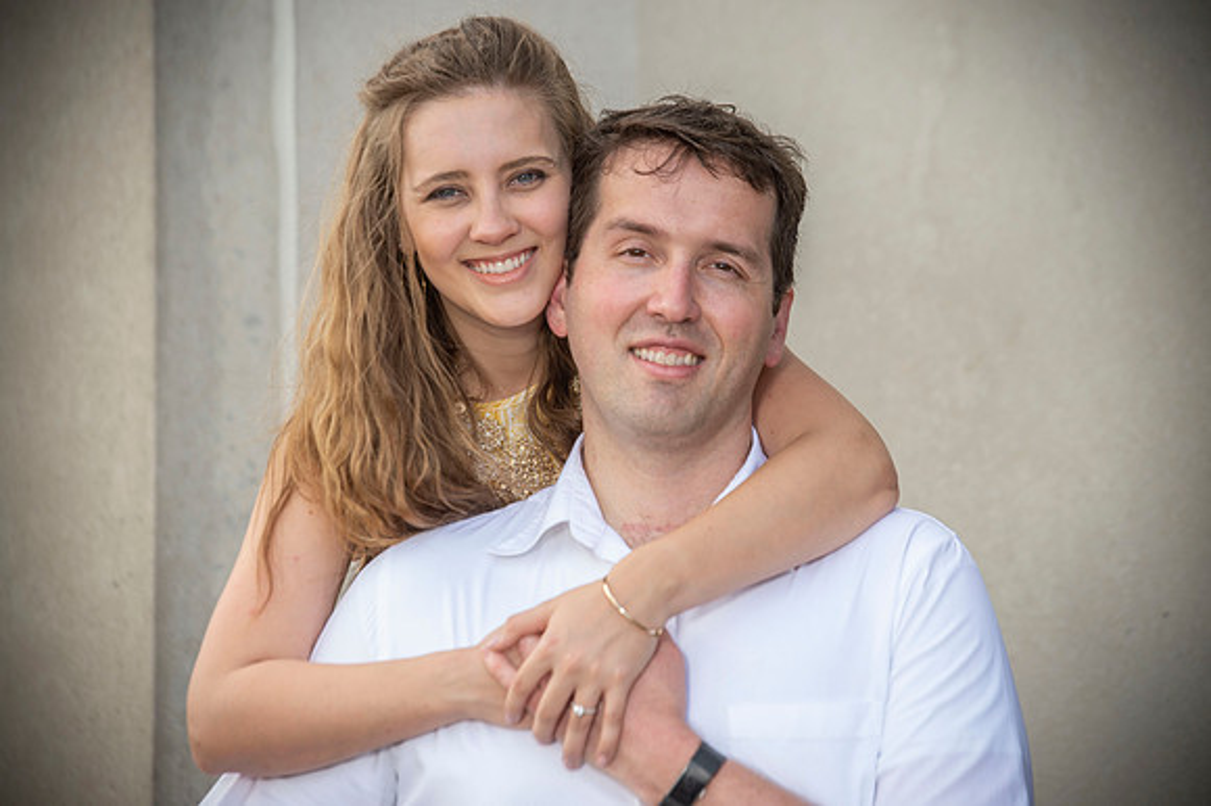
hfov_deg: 11.4
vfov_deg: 7.6
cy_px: 403
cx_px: 606
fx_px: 6051
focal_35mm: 180
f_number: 5.6
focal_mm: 180
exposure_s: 1/250
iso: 250
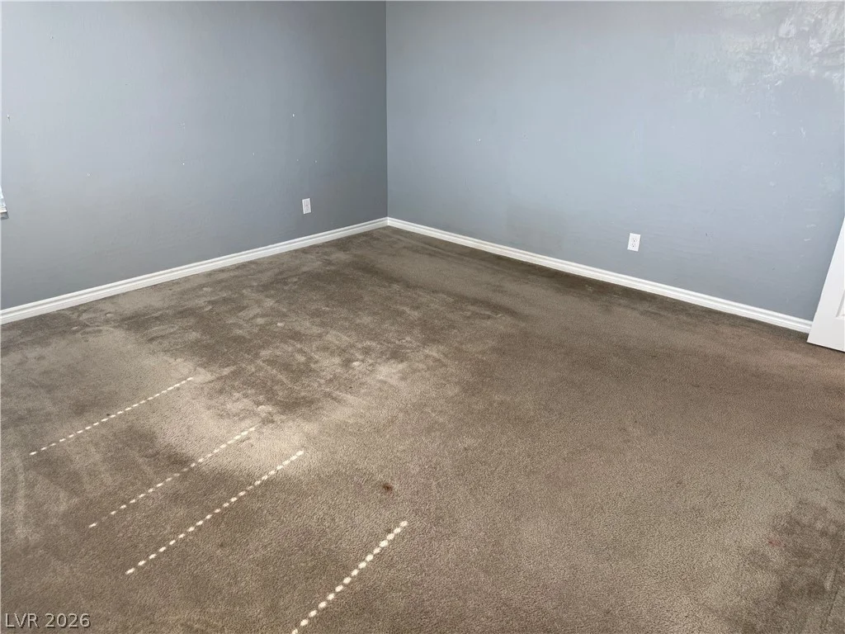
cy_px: 317
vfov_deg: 56.8
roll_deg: -0.7
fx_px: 586
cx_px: 422
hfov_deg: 71.6
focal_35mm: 24
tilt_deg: -24.8
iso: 100
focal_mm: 6.76
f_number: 1.78
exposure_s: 1/120
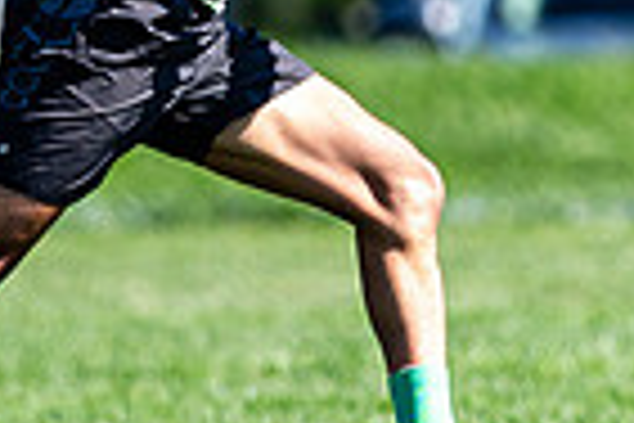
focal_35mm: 2892
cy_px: -29
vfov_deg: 0.5
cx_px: 128
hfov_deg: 0.7
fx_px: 50927
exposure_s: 1/2000
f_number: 2.8
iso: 180
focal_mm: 400
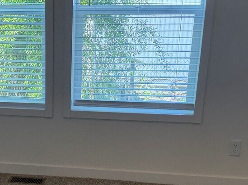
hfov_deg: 27.2
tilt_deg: -19.4
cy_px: 150
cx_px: 47
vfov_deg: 20.7
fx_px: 501
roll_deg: +0.7
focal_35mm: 70
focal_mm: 6.76
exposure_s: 1/157
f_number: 1.78
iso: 100
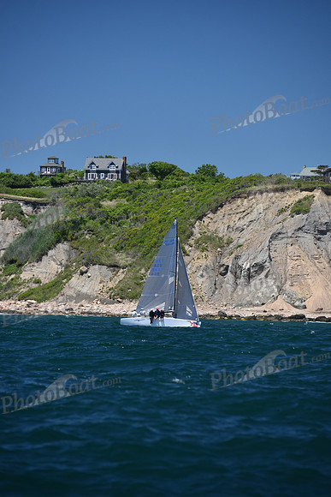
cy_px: 248
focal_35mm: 200
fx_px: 2756
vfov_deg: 10.3
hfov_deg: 6.9
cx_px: 166
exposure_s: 1/800
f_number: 5
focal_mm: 200
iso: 250
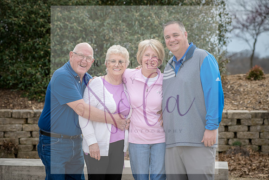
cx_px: 134
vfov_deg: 13.7
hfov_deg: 20.4
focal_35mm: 100
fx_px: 747
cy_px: 90
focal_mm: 100
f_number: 5.6
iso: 400
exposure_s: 1/640
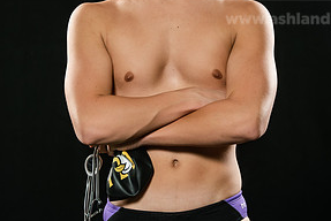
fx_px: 2080
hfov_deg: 9.1
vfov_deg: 6.1
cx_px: 173
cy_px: 43
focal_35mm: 226
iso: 320
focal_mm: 112
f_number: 5.6
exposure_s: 1/250
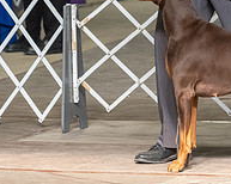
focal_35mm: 418
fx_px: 2855
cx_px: 198
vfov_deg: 3.7
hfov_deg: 4.6
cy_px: 12
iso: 6400
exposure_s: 1/400
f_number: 5
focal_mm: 127
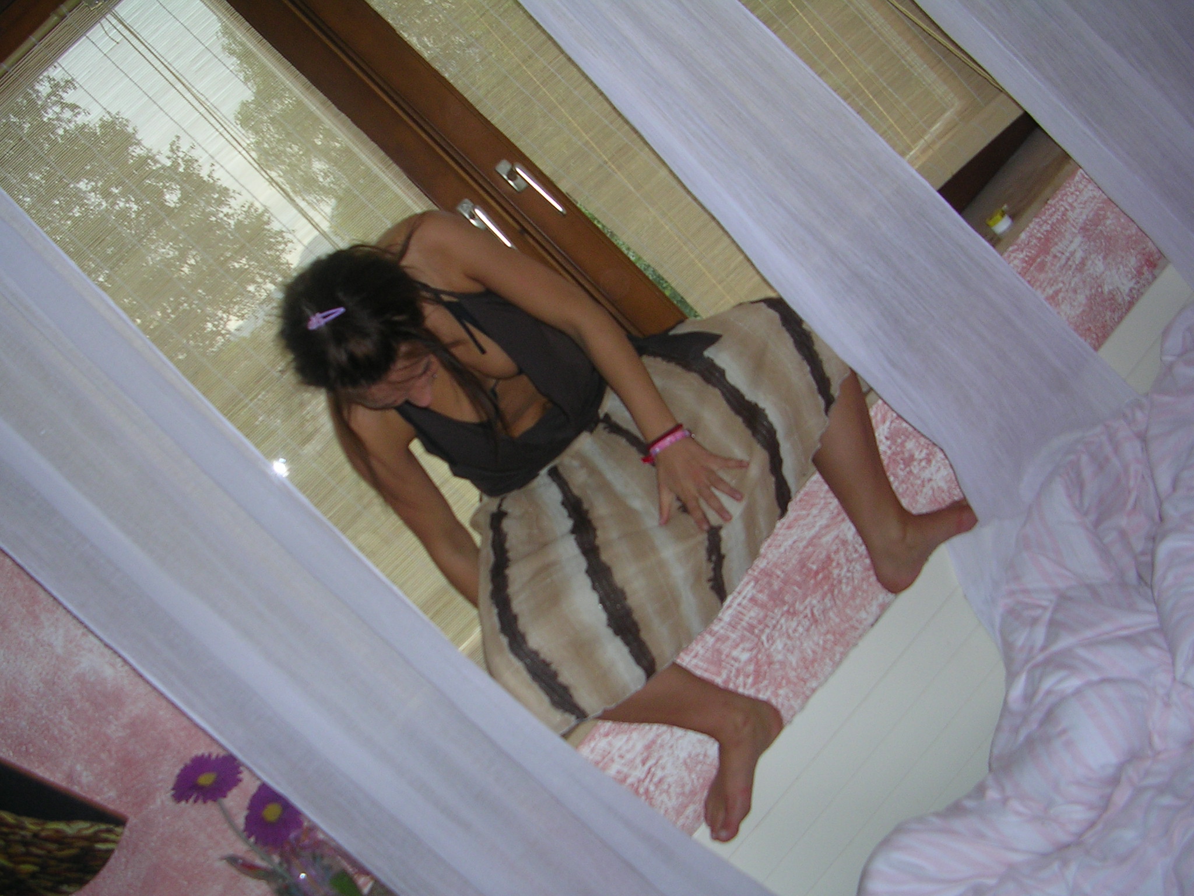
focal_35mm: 38
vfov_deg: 37.7
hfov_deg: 49.0
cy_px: 448
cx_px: 597
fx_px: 1311
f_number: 2.8
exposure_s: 1/60.1
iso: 50
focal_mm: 5.8
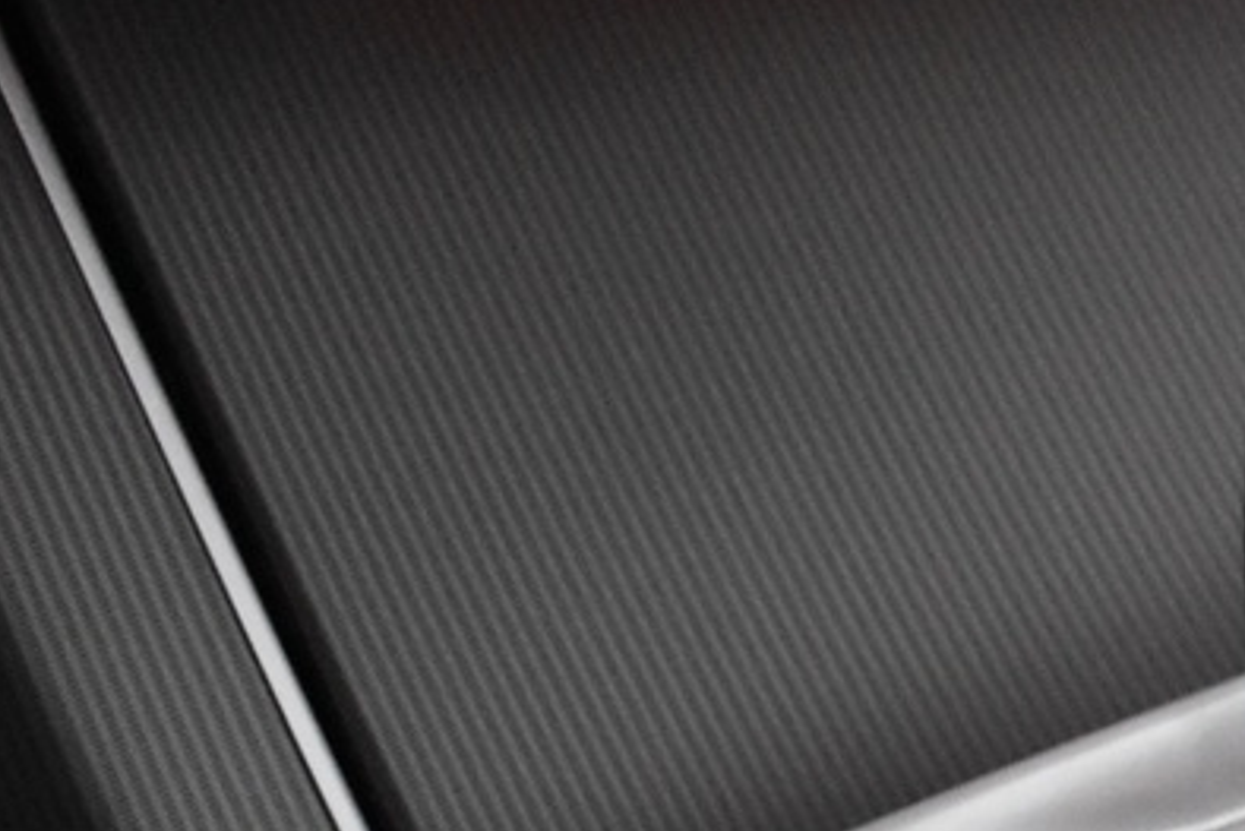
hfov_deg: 11.9
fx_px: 5329
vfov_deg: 8.5
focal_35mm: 154
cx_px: 2468
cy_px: 1577
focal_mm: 25
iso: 3200
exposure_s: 1/40
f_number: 4
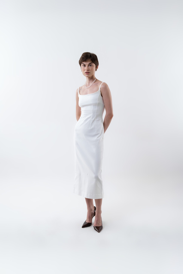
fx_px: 267
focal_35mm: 35
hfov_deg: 37.9
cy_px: 137
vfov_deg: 54.4
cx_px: 92
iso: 80
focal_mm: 23
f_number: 13
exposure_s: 1/125
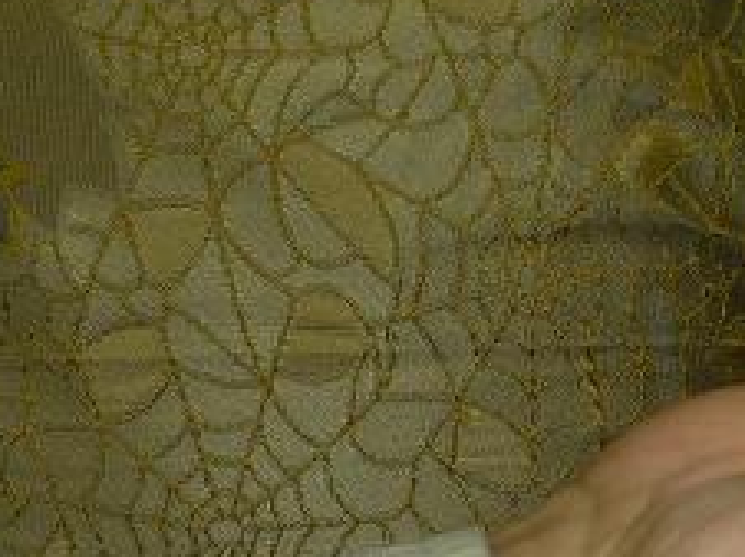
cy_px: 425
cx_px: 1259
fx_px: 2558
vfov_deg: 12.4
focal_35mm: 119
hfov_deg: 14.8
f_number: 2.8
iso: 100
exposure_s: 1/30
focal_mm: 5.8
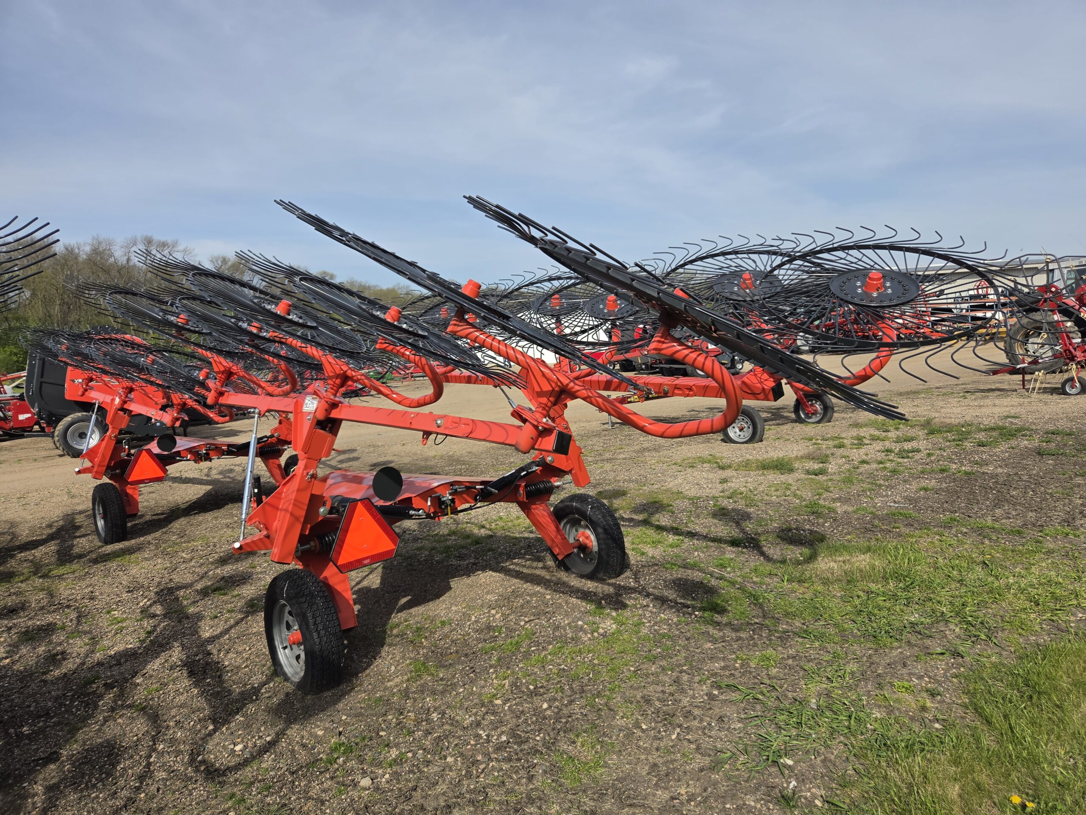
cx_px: 543
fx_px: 722
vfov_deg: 58.9
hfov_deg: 73.9
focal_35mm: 23
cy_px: 408
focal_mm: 5.4
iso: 80
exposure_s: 1/4883
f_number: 1.8
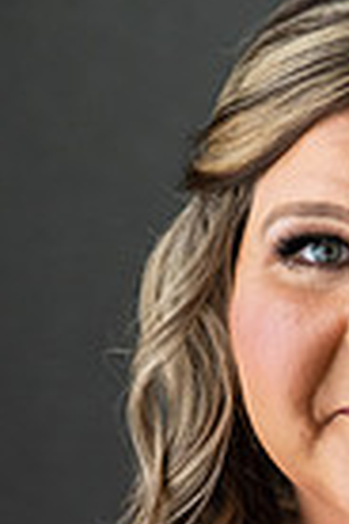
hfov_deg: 6.0
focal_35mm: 228
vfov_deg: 8.9
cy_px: 642
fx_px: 3315
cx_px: 444
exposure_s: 1/800
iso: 2000
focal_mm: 70
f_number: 2.8
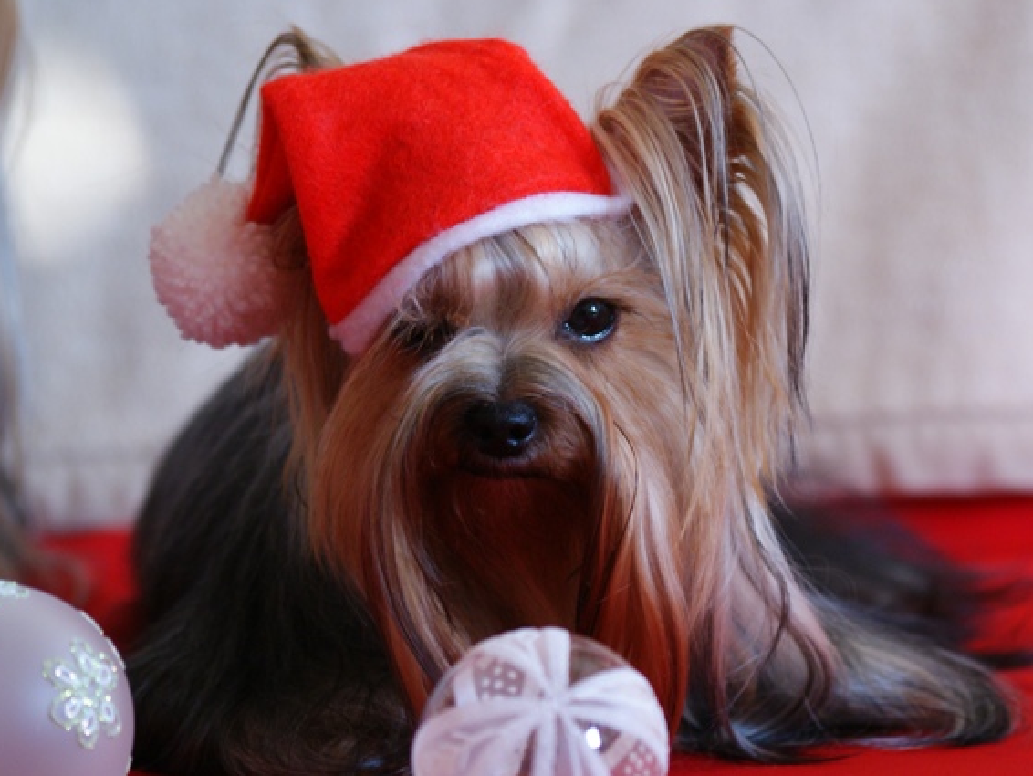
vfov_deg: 7.0
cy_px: 388
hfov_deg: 9.3
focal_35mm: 212
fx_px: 6329
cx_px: 558
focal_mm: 130
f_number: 4
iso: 400
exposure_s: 1/50
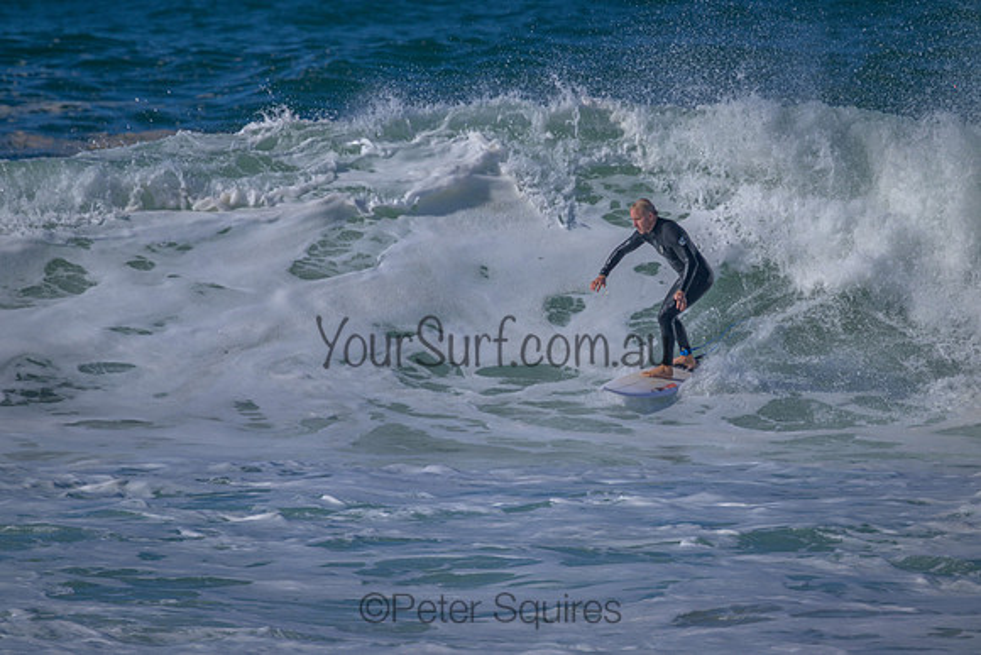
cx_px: 490
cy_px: 328
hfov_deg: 2.6
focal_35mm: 800
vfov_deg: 1.7
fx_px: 21804
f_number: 11
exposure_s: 1/2000
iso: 560
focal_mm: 800
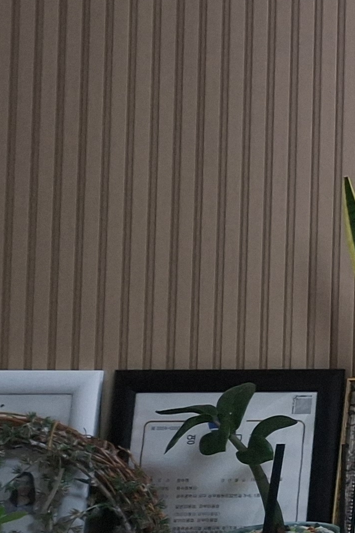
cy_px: 133
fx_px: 1450
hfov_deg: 10.9
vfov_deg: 20.7
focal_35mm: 98
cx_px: 960
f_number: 1.8
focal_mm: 5.23
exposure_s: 1/120
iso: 160
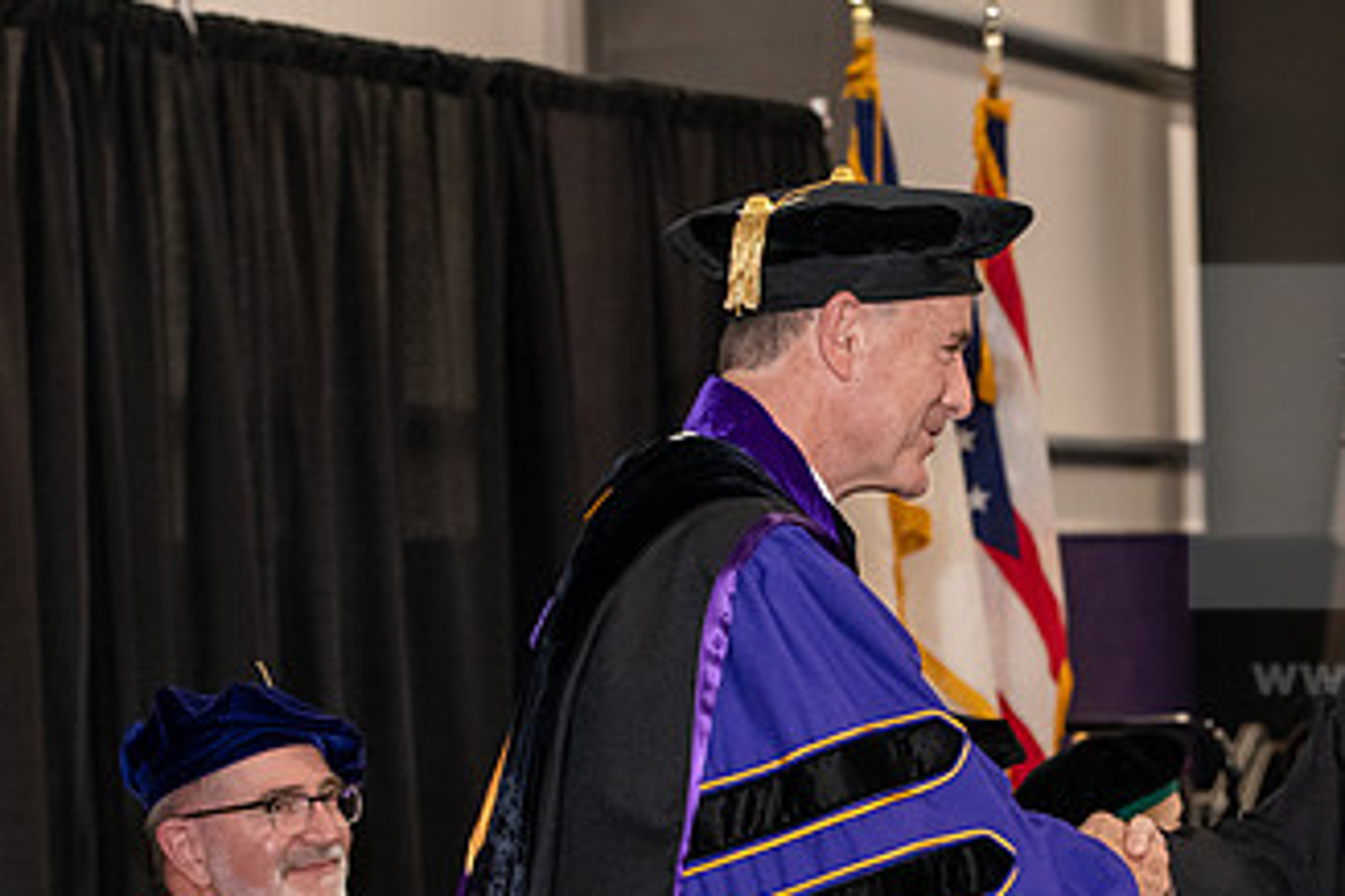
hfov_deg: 16.4
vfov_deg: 11.0
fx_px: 4632
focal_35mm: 124
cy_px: 762
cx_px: 1065
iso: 2500
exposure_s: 1/200
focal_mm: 70
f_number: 5
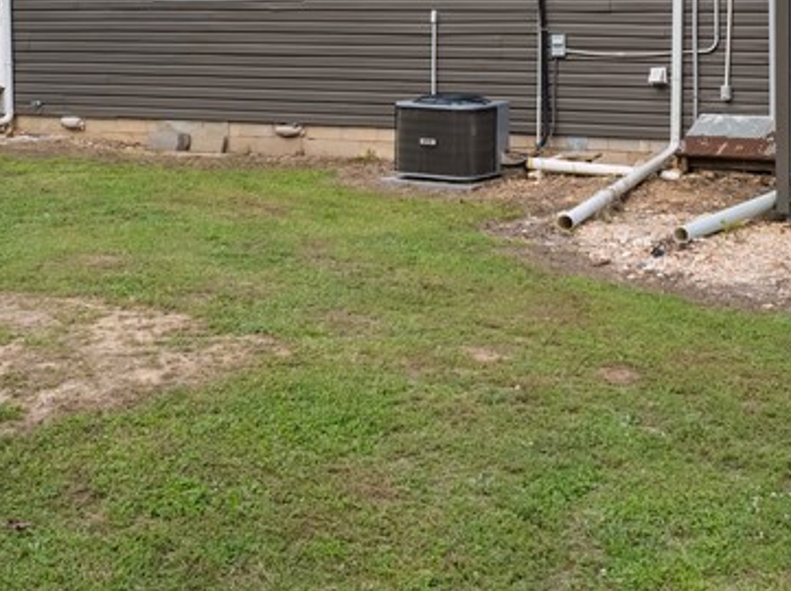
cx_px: 489
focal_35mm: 68
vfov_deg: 21.3
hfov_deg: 28.5
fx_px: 1552
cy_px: 98
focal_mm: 12.29
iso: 320
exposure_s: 1/800
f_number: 2.8
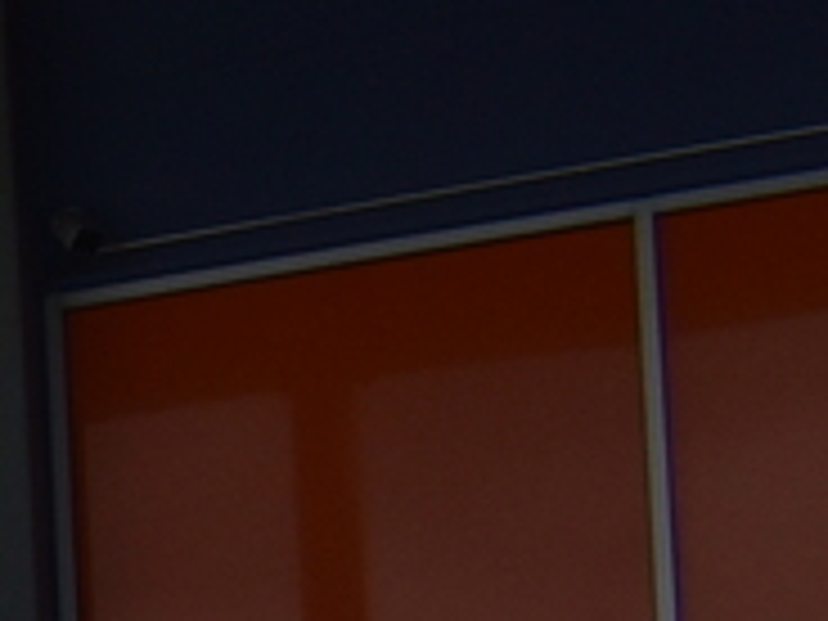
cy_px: 1822
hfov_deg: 6.5
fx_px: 5454
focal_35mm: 228
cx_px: -2799
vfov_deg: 6.1
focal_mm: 18
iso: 200
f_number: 11
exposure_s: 1/750
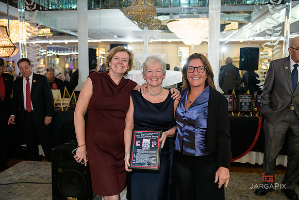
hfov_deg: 55.8
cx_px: 150
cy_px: 100
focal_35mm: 34
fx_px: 282
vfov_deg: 38.9
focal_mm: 34
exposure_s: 1/125
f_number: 3.2
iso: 1000
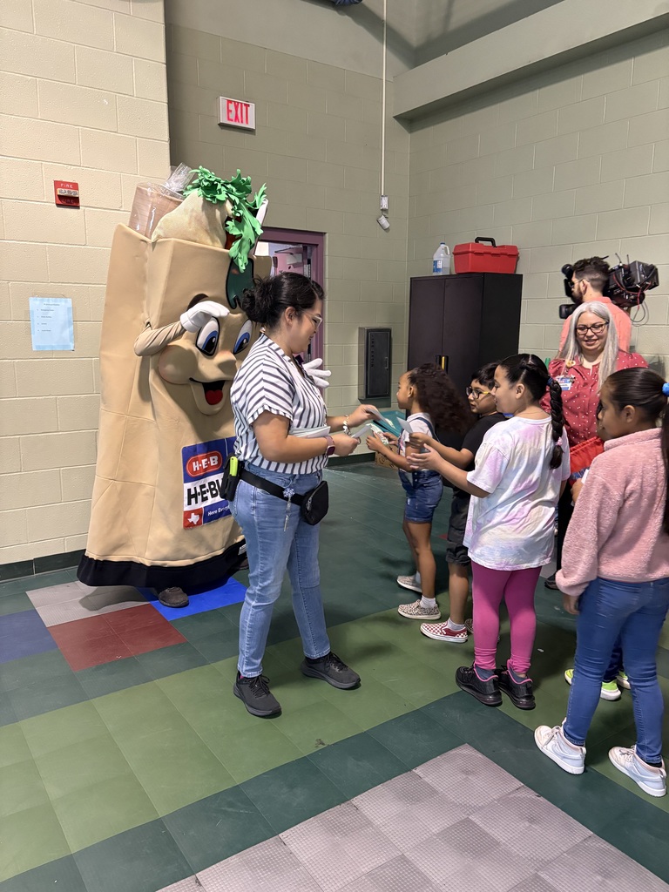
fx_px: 670
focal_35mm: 26
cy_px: 446
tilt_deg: -9.9
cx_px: 334
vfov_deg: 67.3
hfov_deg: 53.1
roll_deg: -0.9
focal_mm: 5.96
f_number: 1.6
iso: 400
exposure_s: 1/40
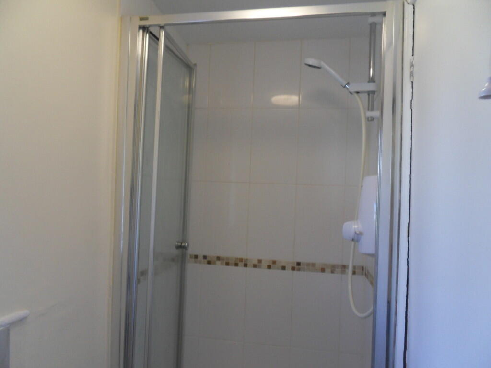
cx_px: 246
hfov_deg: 71.6
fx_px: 340
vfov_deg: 56.8
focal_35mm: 24
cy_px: 184
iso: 100
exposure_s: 1/60
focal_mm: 4.2
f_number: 3.3
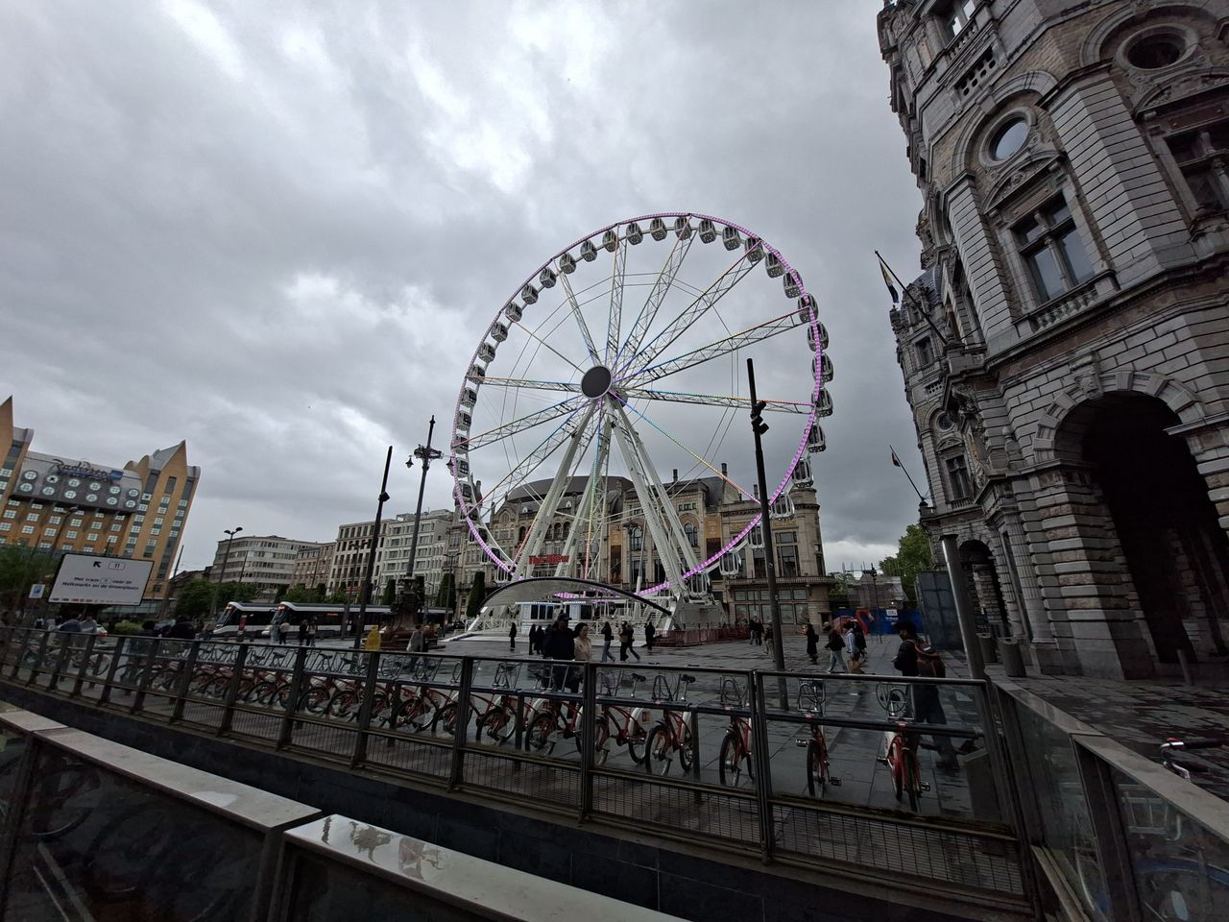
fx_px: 462
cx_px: 614
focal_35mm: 13
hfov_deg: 106.2
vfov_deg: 89.9
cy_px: 461
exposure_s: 1/628
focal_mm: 1.74
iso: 40
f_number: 2.2
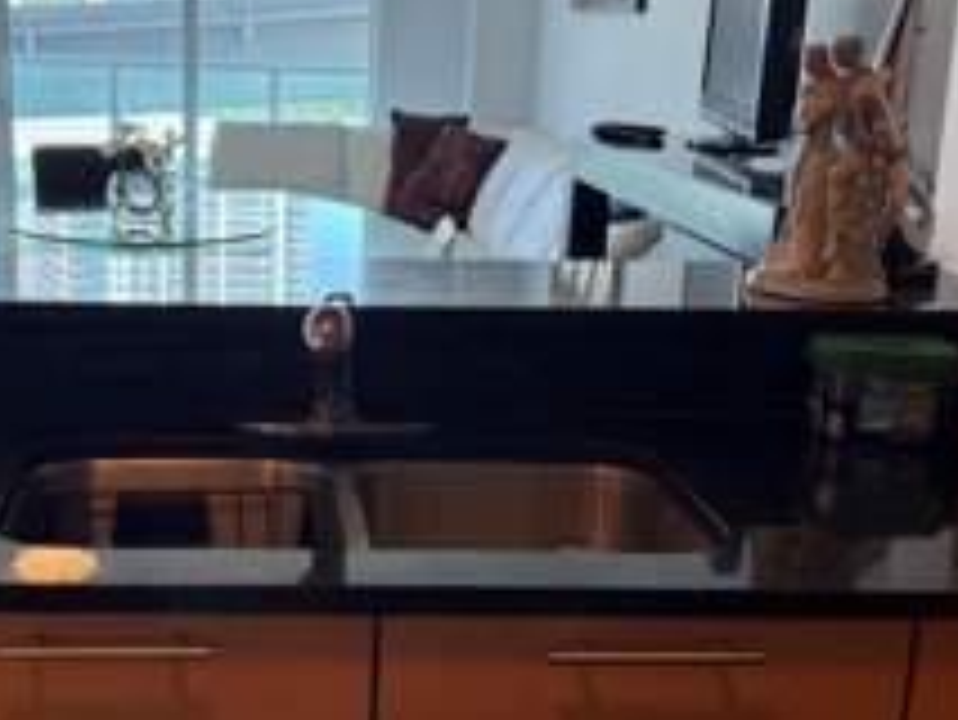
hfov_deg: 34.9
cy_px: 405
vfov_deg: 27.0
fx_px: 1495
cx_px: 261
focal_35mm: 54
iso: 100
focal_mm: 6.76
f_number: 1.78
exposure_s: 1/129
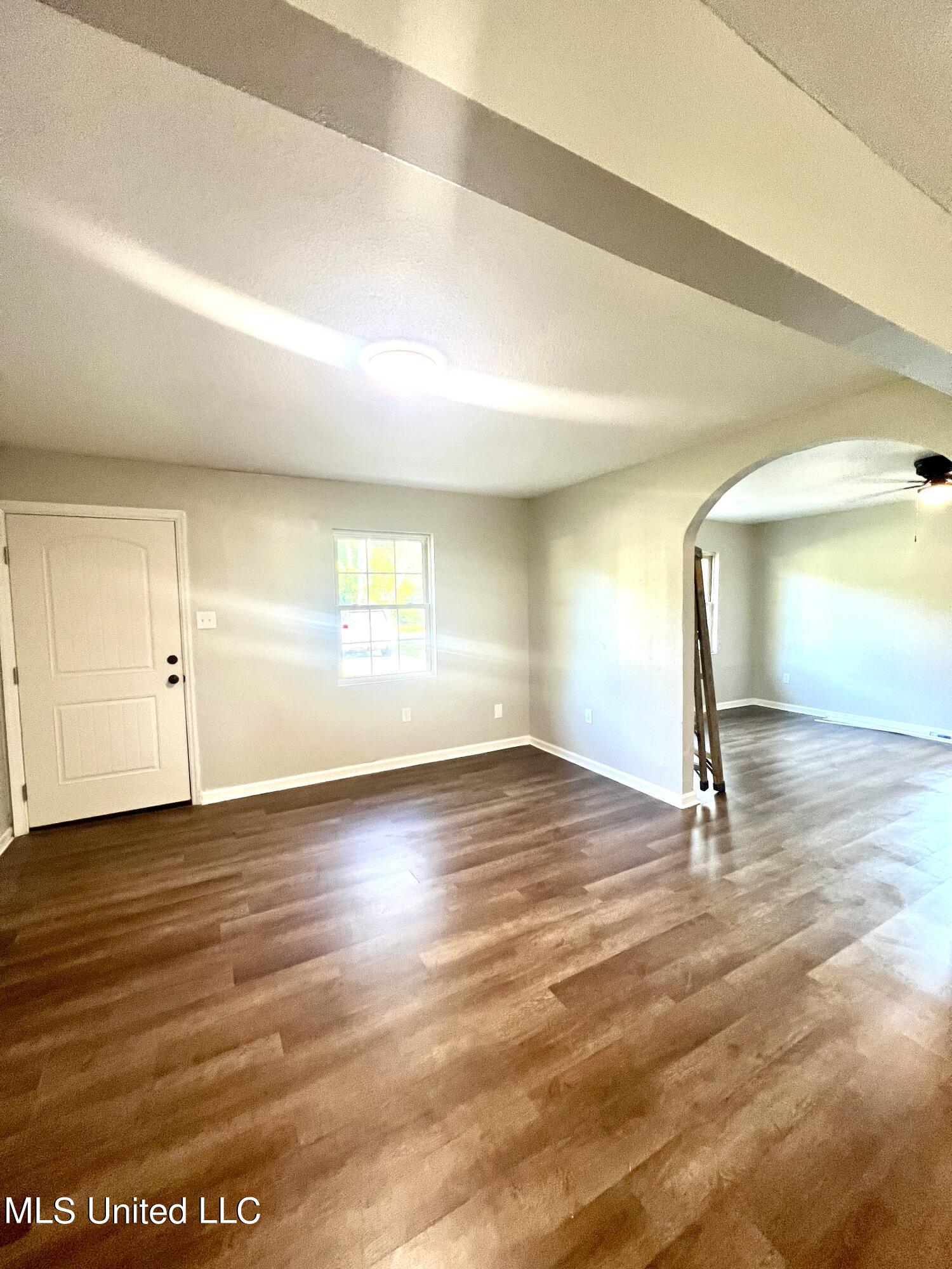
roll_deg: +2.2
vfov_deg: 106.2
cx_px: 476
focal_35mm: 13
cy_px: 634
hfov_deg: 89.9
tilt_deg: -2.3
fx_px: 477
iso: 250
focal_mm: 1.57
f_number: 1.8
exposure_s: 1/60
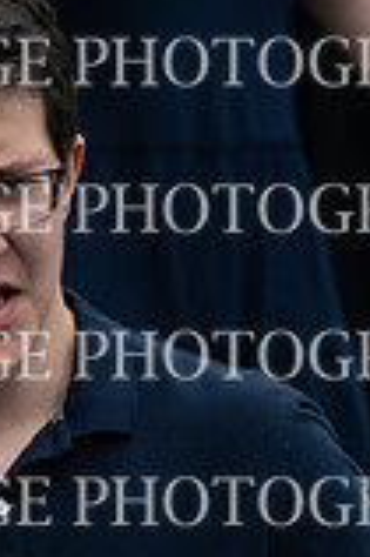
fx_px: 13178
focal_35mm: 853
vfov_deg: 2.4
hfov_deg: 1.6
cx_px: 55
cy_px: 427
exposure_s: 1/100
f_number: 6.3
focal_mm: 300
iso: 6400
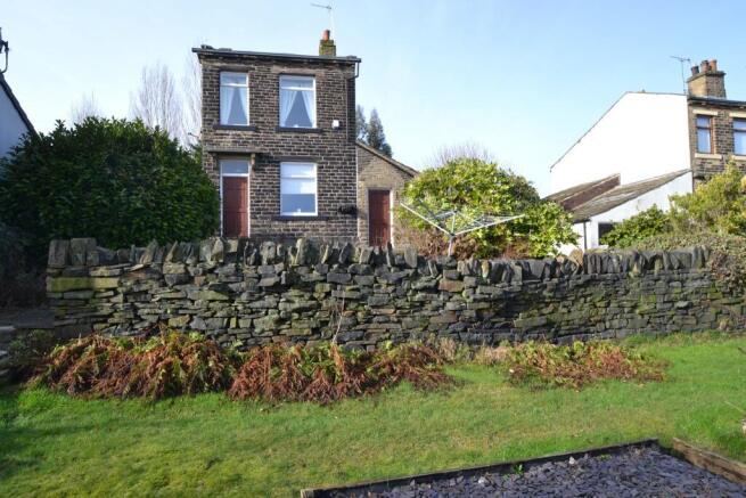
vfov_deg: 63.2
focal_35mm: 20
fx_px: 404
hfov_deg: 85.4
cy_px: 249
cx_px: 373
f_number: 5.6
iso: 100
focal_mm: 13
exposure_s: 1/125
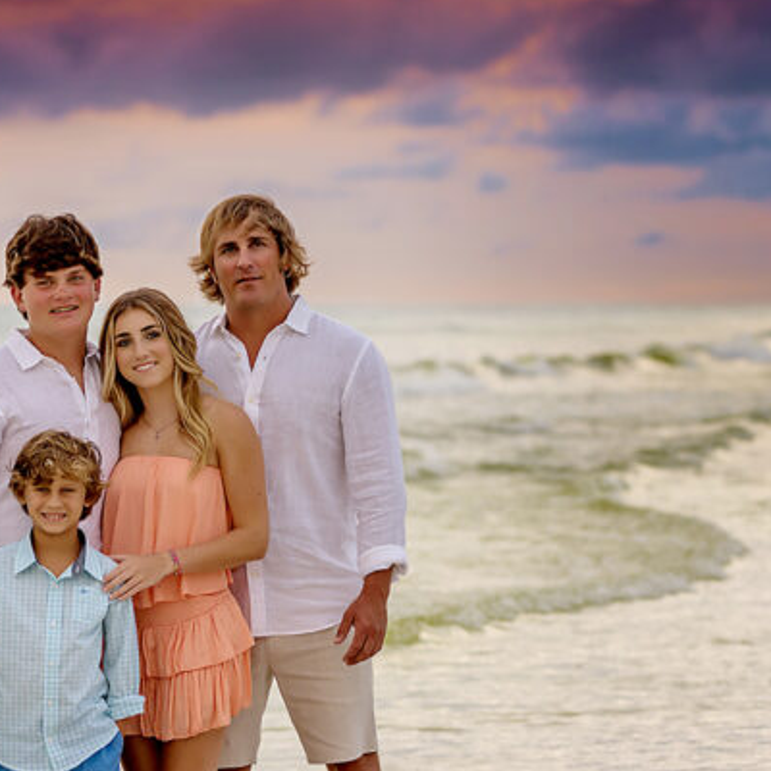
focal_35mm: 185
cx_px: 48
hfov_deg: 9.4
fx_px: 4662
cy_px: 568
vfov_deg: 9.4
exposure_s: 1/800
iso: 320
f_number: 2.8
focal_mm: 85
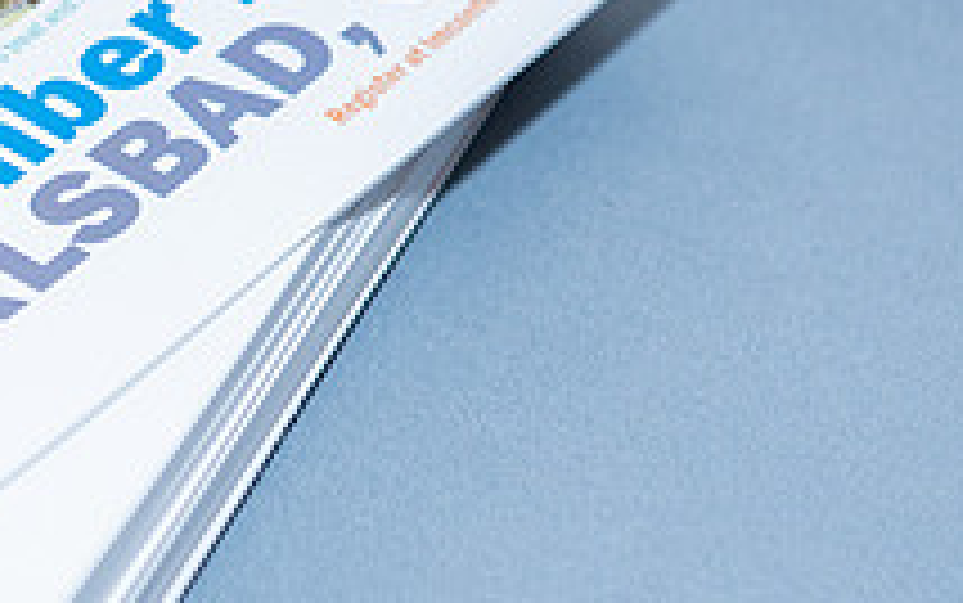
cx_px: 197
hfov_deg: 10.3
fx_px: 5331
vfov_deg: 6.4
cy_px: -44
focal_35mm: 203
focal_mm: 70
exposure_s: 1/200
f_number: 3.5
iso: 500
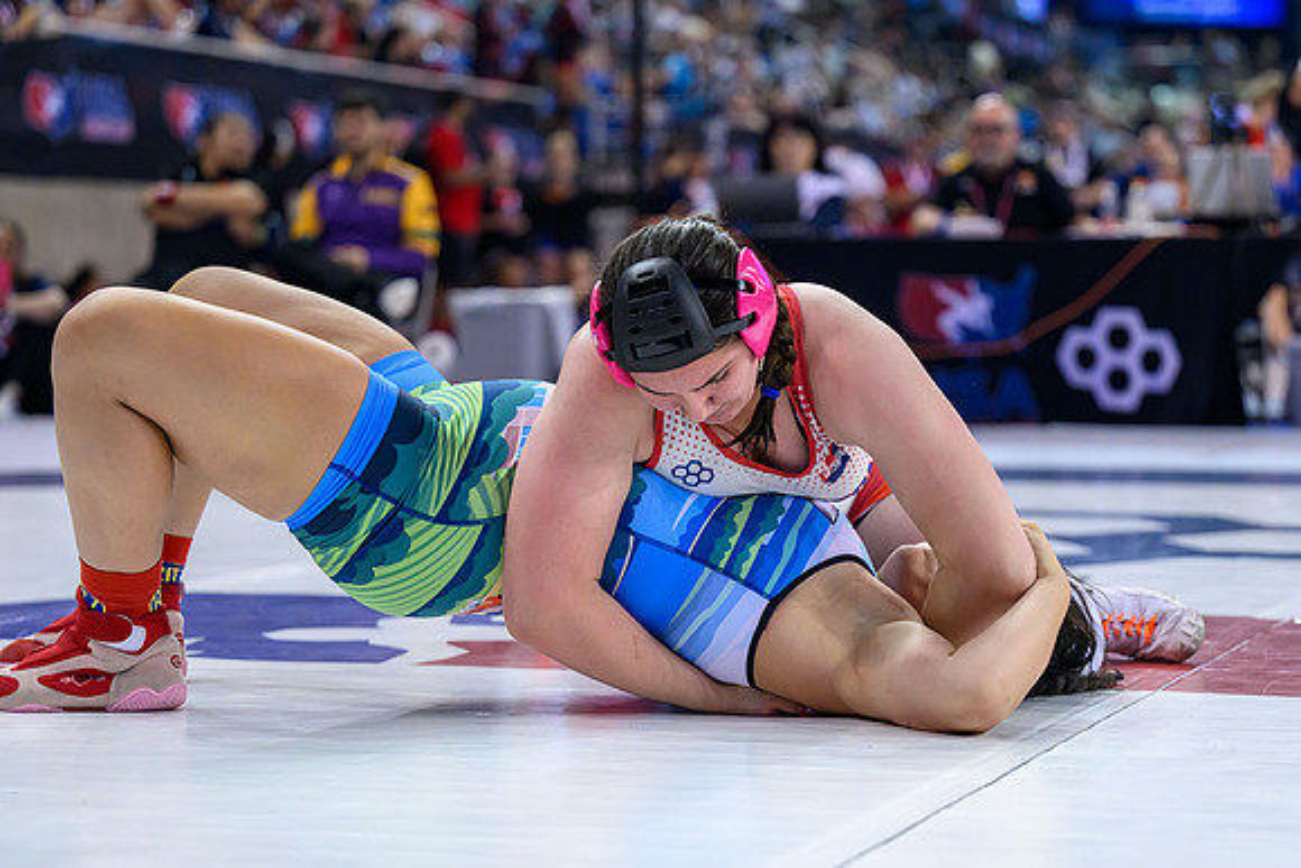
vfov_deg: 12.6
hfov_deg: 18.8
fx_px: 3919
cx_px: 775
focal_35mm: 108
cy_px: 502
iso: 3200
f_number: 2.8
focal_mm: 89
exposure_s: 1/800
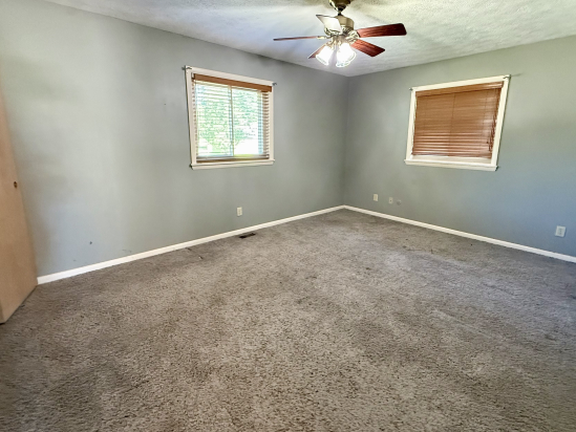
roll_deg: -1.3
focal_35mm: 17
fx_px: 283
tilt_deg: -10.6
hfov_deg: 90.9
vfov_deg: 74.6
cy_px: 196
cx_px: 305
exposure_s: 1/60
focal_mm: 2.22
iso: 800
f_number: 2.2
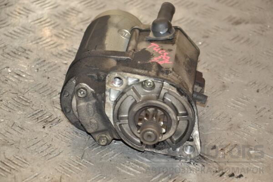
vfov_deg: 9.9
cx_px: 136
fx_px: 1046
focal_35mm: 138
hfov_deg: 14.9
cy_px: 91
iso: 800
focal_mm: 92
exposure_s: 1/200
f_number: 6.3
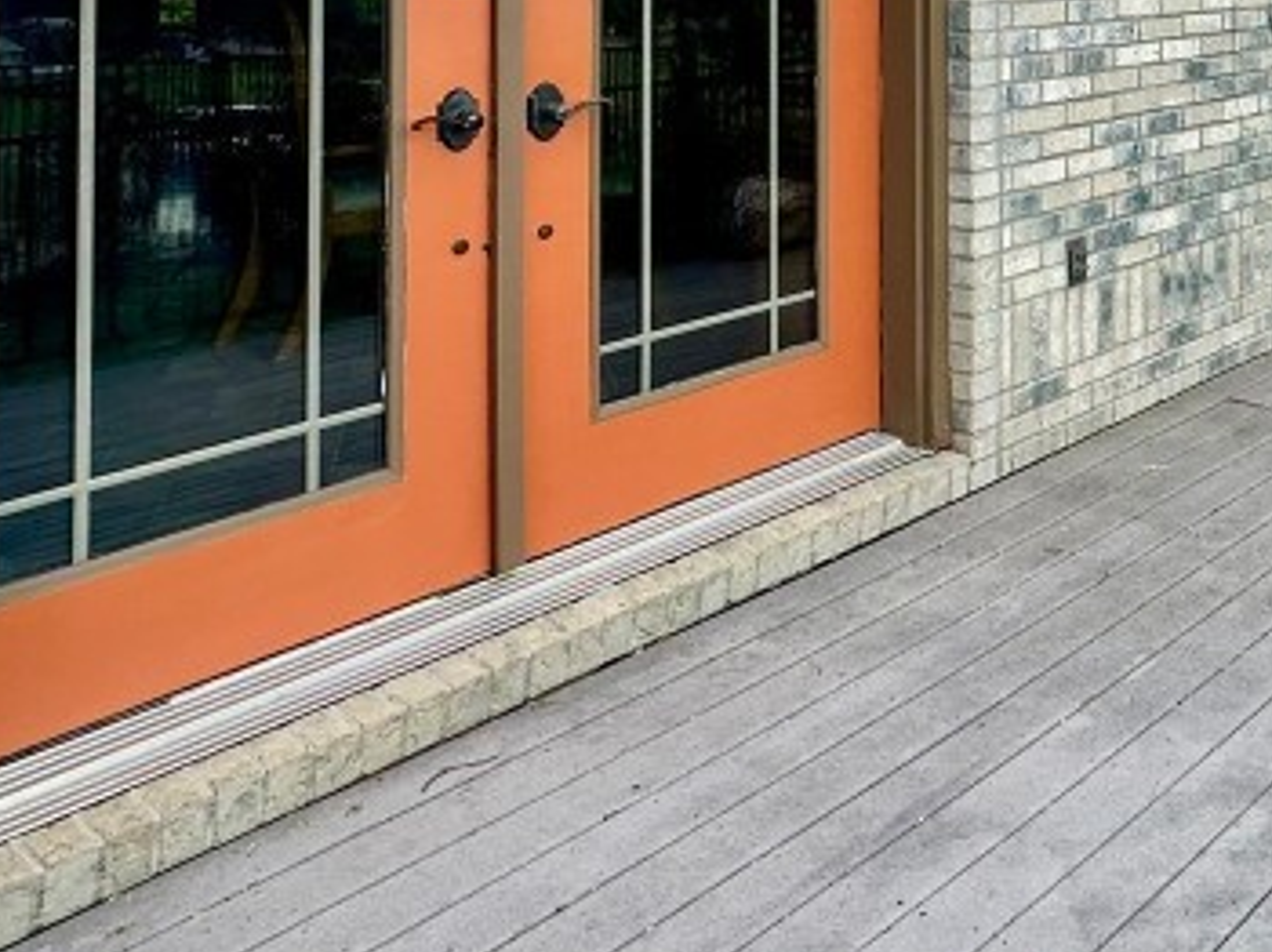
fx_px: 1506
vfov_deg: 31.2
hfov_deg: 38.5
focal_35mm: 41
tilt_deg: +1.3
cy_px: -98
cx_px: 1374
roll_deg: +0.2
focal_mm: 2.22
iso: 40
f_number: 2.2
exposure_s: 1/633
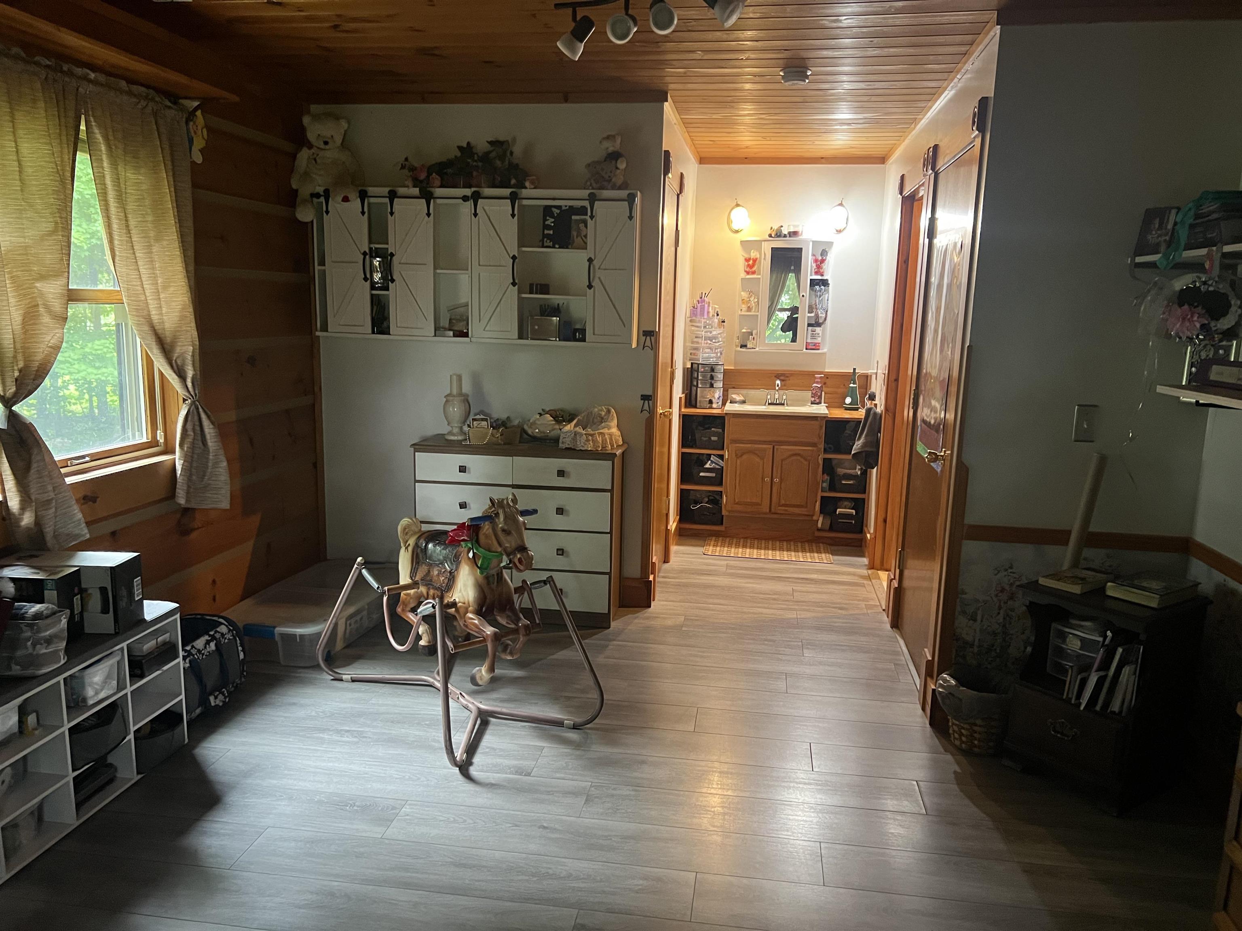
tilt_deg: -10.4
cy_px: 466
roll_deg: -1.9
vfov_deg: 53.1
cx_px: 621
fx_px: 933
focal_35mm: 26
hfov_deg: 67.3
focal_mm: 5.7
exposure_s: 1/40
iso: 500
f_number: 1.5
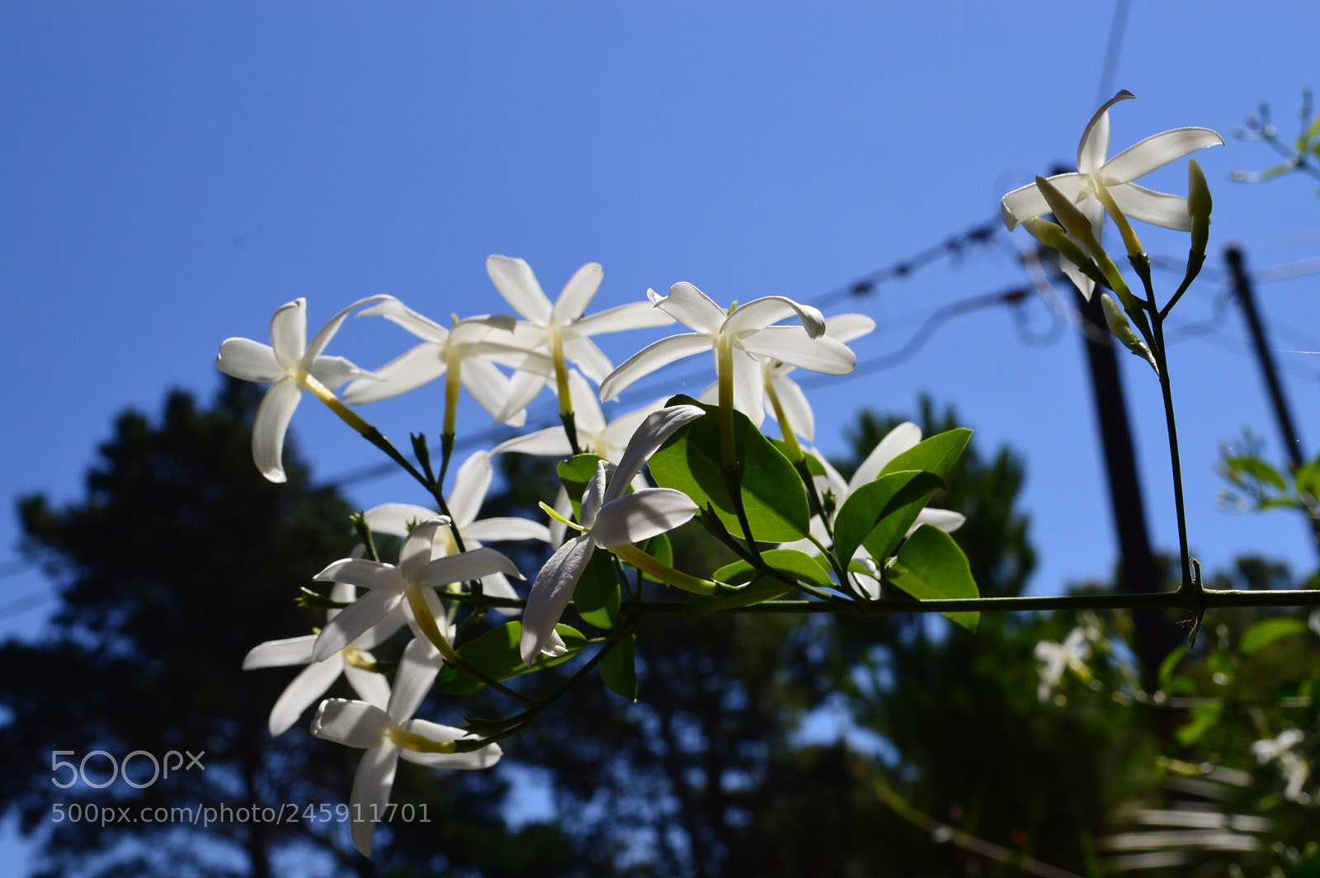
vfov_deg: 28.0
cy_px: 439
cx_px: 660
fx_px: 1759
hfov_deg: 41.1
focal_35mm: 48
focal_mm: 32
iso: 400
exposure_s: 1/640
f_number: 13
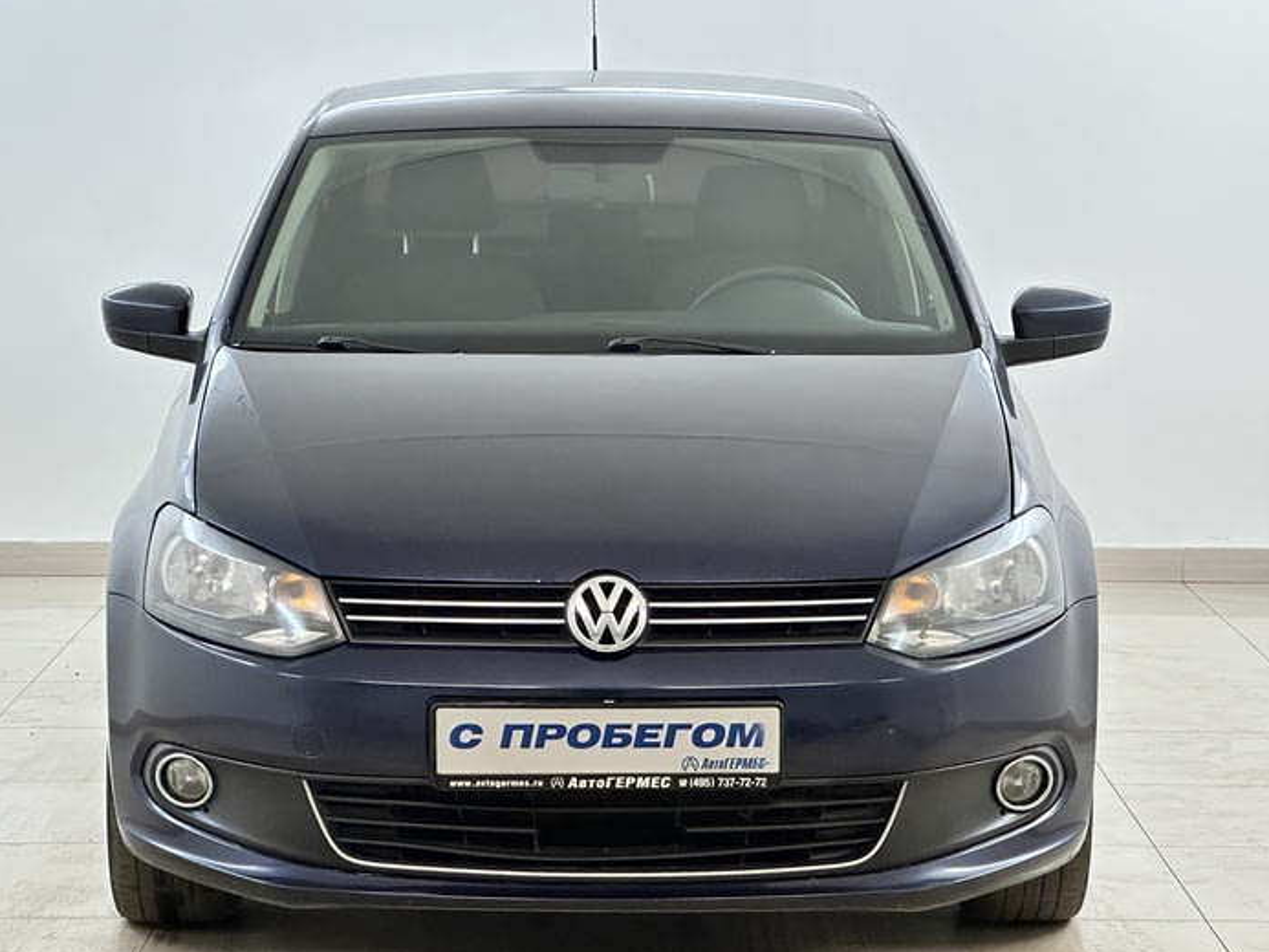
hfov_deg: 19.6
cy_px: 510
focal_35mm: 100
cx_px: 602
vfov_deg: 14.8
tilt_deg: -5.9
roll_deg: -0.6
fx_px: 3667
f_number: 2.8
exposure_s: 1/50
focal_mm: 9
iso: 200
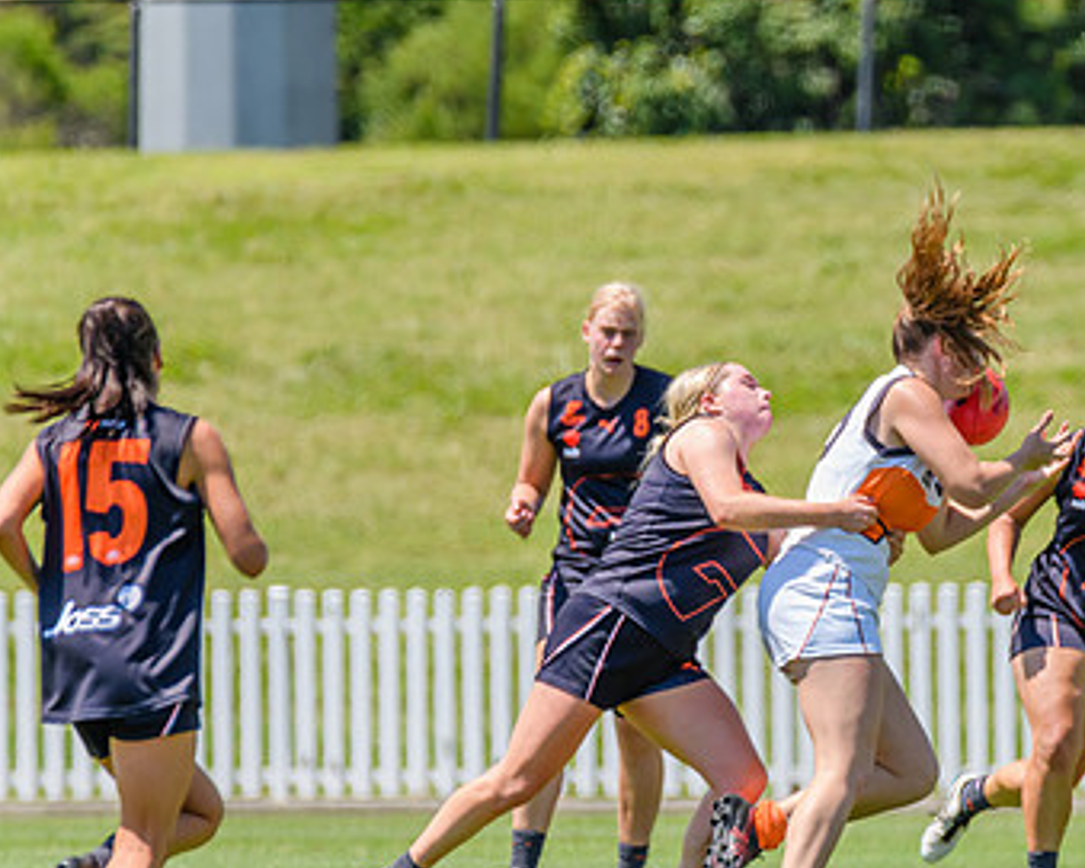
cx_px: 911
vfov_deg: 1.6
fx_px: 31974
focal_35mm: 996
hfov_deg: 1.9
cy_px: 505
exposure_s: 1/1600
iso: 800
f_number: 9
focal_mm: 550
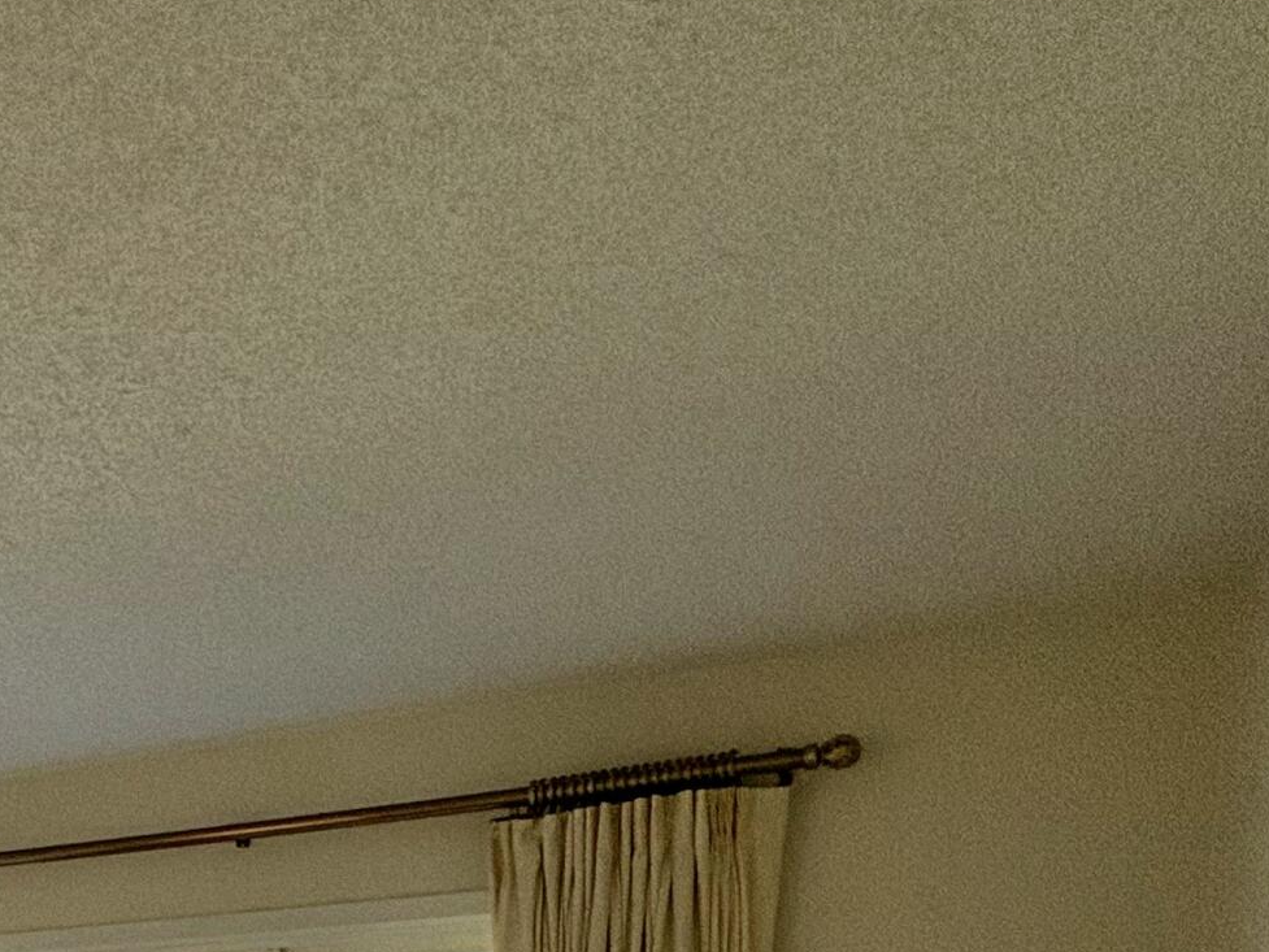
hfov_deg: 35.8
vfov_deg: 27.1
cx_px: -197
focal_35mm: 43
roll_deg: +1.2
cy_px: 1296
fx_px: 1577
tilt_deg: -6.5
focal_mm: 2.22
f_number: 2.2
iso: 200
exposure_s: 1/99
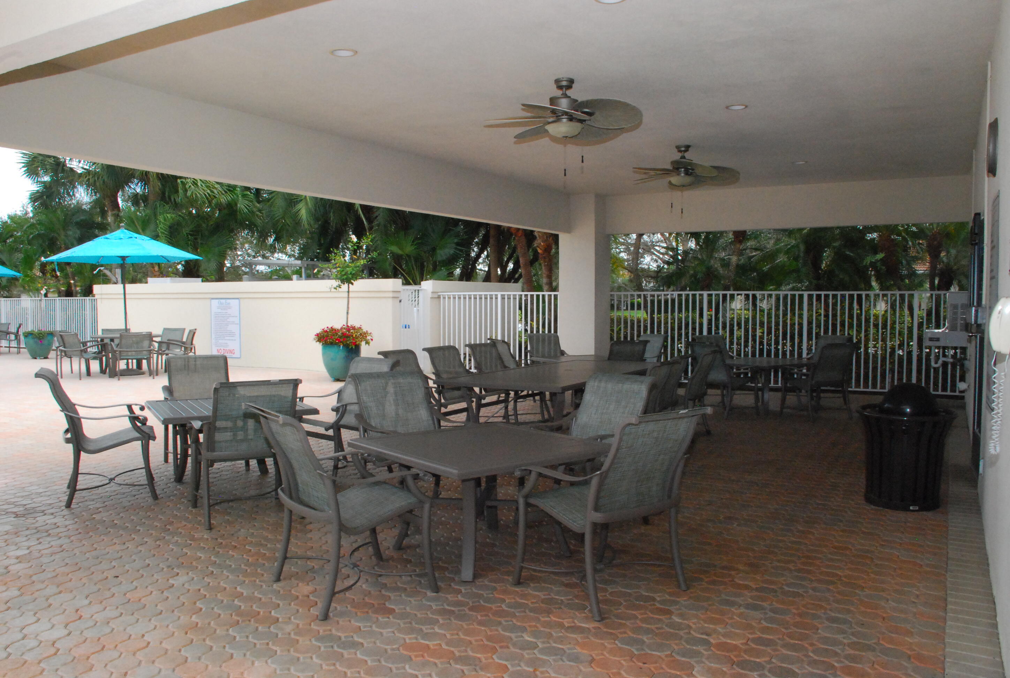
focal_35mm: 27
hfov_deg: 67.3
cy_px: 339
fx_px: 759
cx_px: 505
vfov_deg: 48.1
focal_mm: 18
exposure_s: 1/200
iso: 1600
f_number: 14
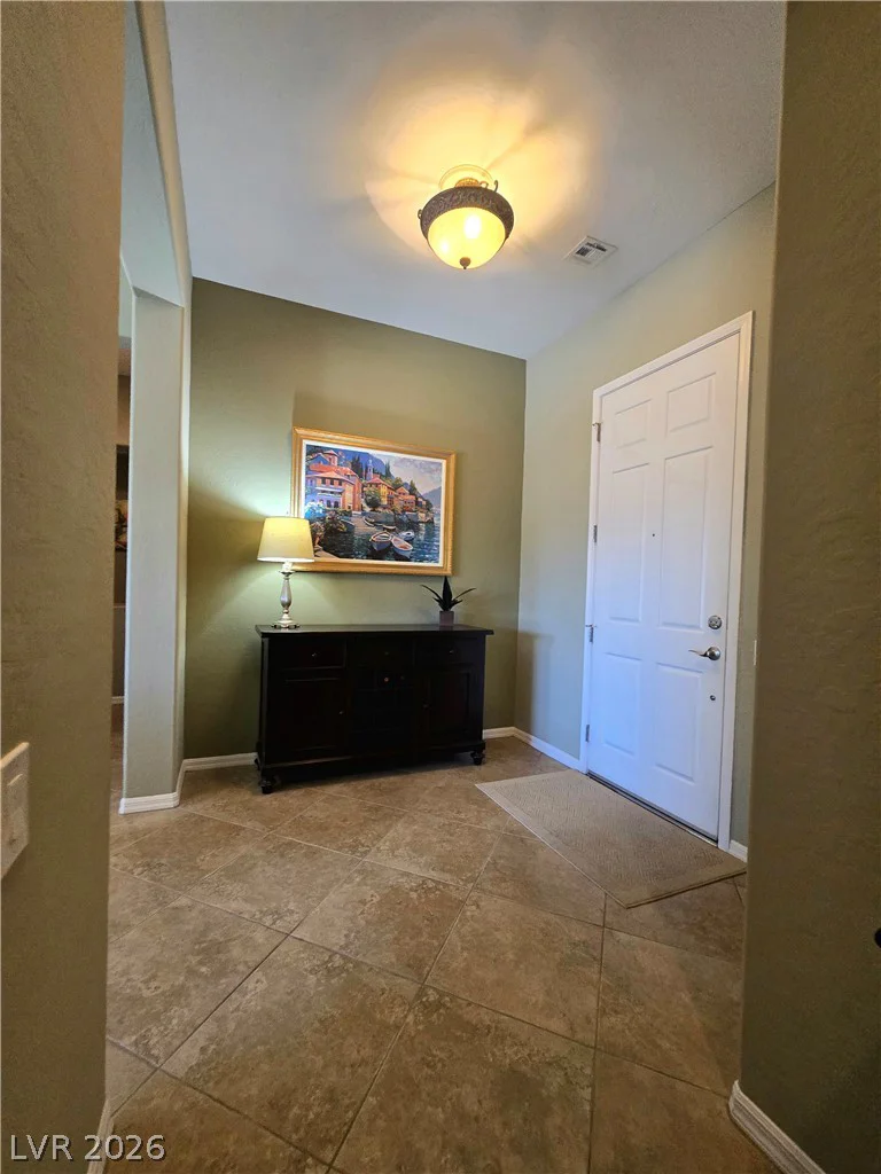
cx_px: 440
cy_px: 587
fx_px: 441
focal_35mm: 13
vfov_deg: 106.2
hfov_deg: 89.9
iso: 250
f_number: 2.2
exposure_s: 1/60.2
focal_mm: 2.2
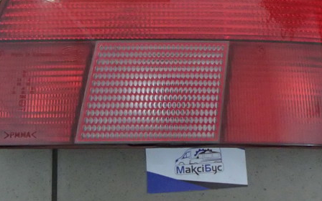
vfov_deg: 23.0
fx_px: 491
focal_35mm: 56
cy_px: 66
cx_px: 178
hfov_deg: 36.2
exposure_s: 1/15
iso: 1600
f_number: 4.7
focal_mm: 6.64
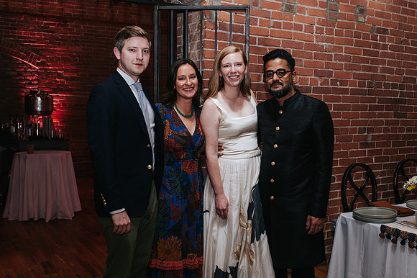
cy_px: 152
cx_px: 216
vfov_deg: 32.9
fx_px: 470
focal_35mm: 41
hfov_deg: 47.8
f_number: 4
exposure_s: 1/200
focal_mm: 35
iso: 800
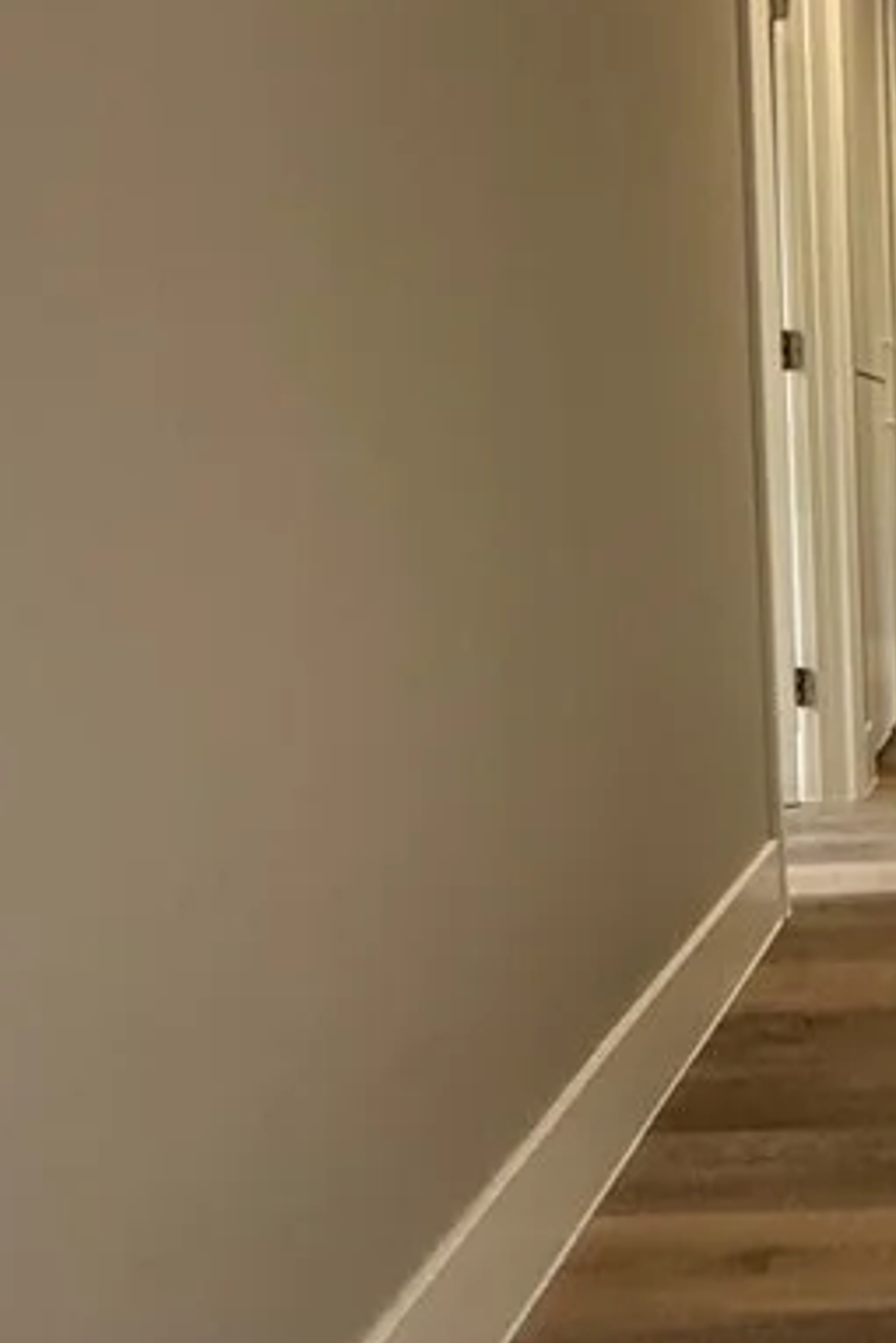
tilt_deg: -3.3
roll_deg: +1.3
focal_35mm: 39
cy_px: 577
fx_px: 1455
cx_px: 1167
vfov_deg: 49.4
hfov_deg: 28.2
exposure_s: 1/99
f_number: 2.2
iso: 320
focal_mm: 2.22
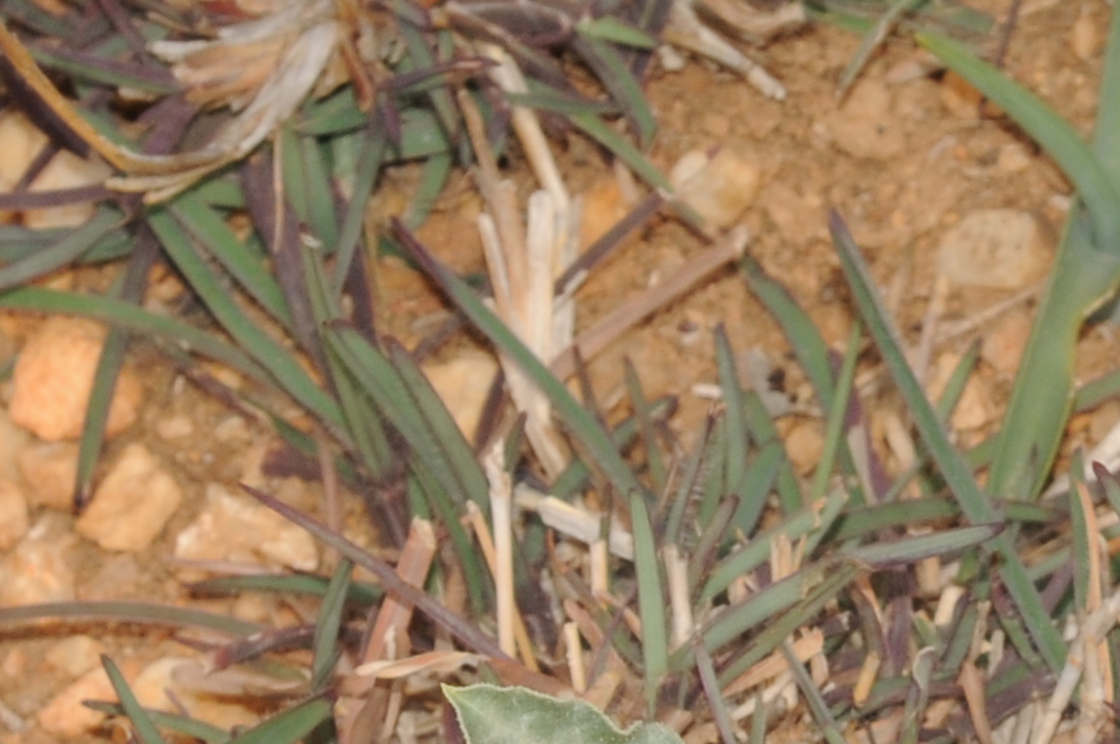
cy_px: 1252
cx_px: 1682
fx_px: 13642
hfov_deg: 4.7
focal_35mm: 439
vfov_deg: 3.1
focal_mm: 60
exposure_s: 1/160
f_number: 14
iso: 200
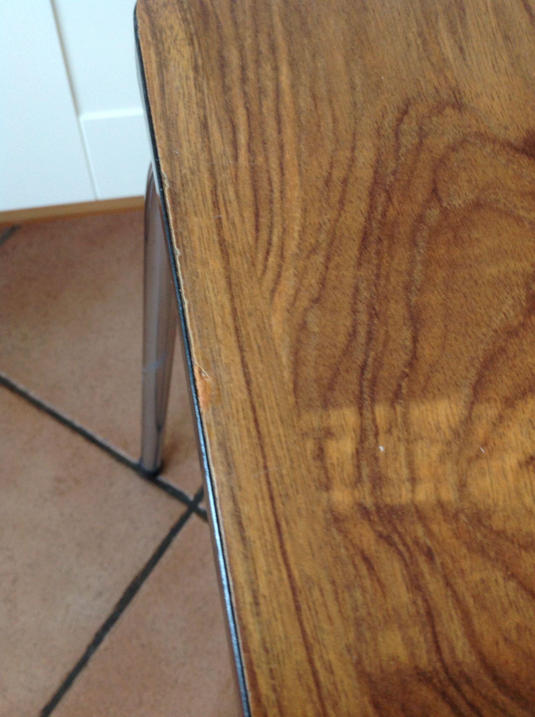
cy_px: 358
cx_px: 268
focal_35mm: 35
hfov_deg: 40.6
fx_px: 723
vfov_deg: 52.7
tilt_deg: -61.8
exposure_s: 1/15
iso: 80
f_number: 2.4
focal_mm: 4.28
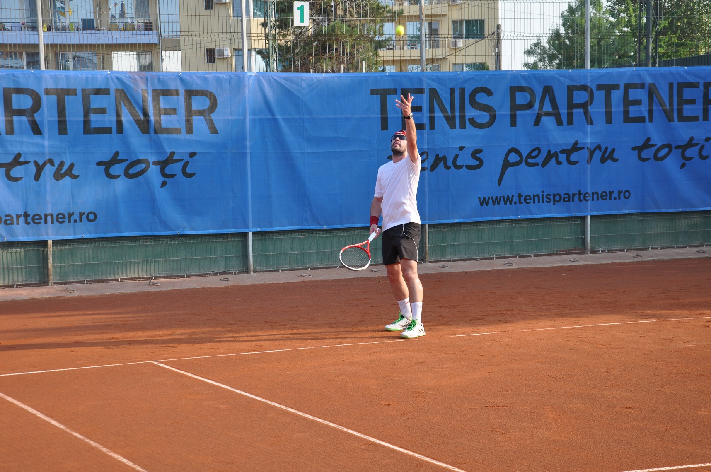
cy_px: 236
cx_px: 356
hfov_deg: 26.0
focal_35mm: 78
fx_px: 1539
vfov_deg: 17.5
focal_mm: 52
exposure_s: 1/200
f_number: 7.1
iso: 200
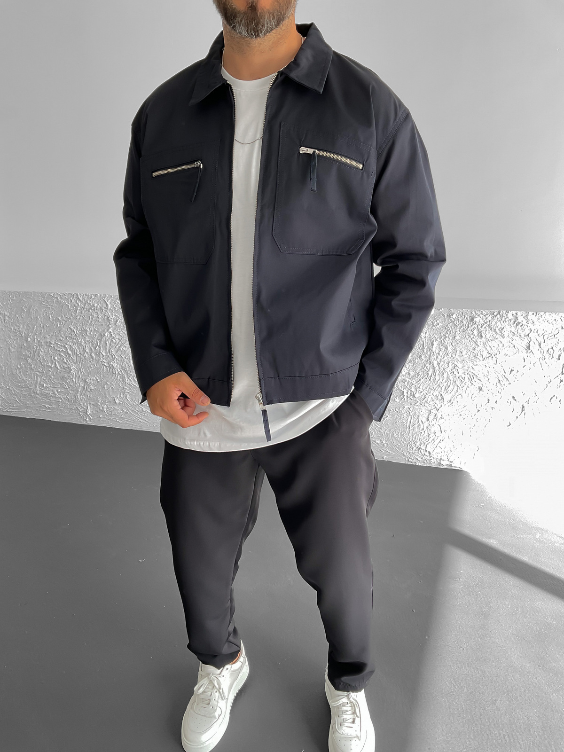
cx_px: 282
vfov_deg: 61.7
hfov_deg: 48.2
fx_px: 630
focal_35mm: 29
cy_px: 376
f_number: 1.8
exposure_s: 1/120
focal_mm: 3
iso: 20
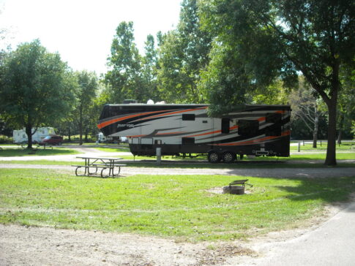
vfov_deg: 40.7
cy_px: 133
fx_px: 359
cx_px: 178
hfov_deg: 52.6
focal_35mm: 35
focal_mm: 5.7
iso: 64
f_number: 2.8
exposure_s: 1/309
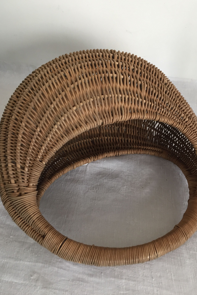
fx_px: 254
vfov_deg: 60.3
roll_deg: +0.9
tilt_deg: -43.5
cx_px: 106
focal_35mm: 31
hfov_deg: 42.3
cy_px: 147
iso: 100
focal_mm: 4.15
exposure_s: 1/33
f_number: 2.2
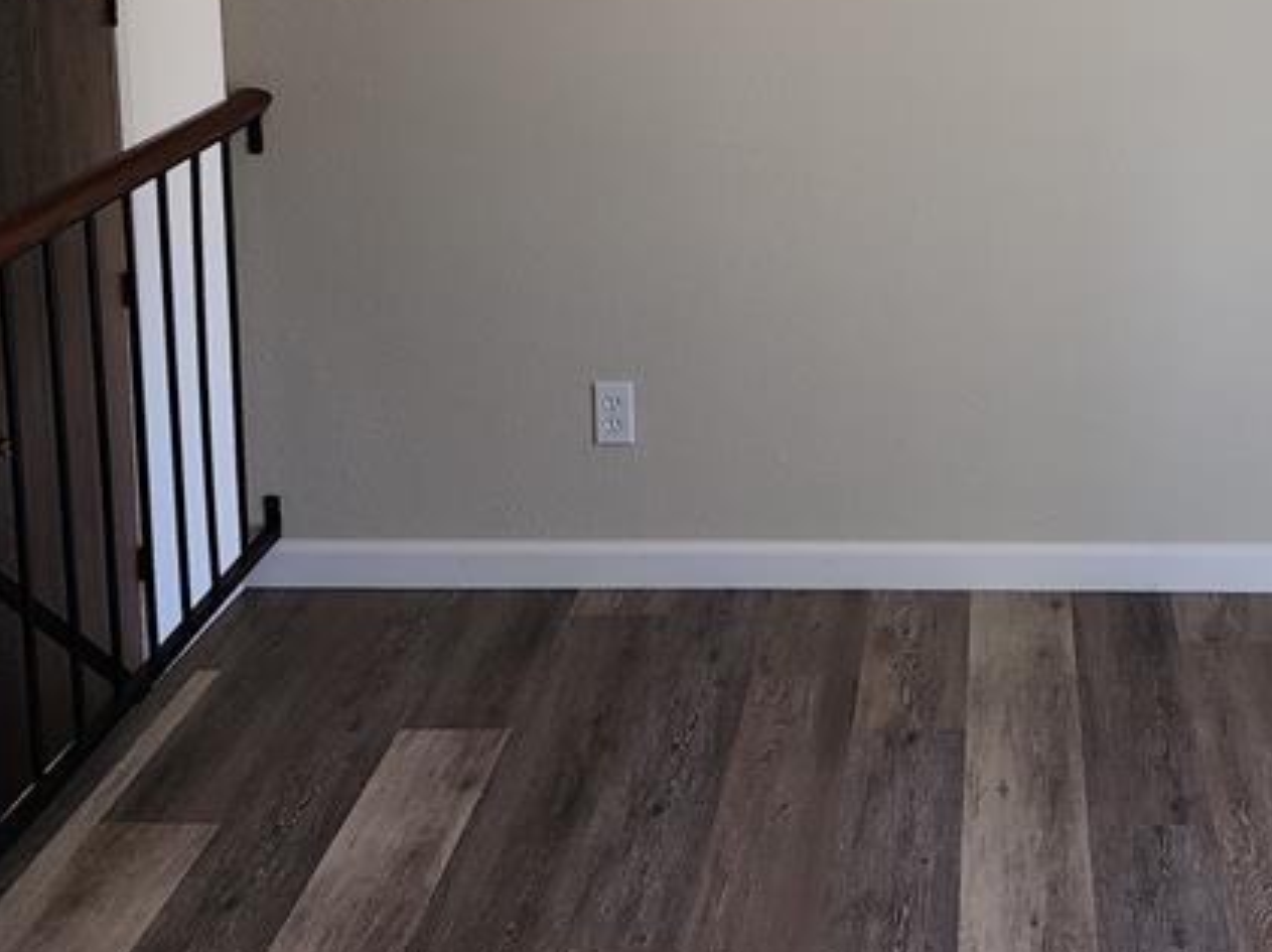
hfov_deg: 33.9
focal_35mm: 56
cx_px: 888
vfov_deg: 24.8
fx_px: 2056
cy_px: 2
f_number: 1.8
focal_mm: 6.4
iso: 20
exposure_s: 1/60
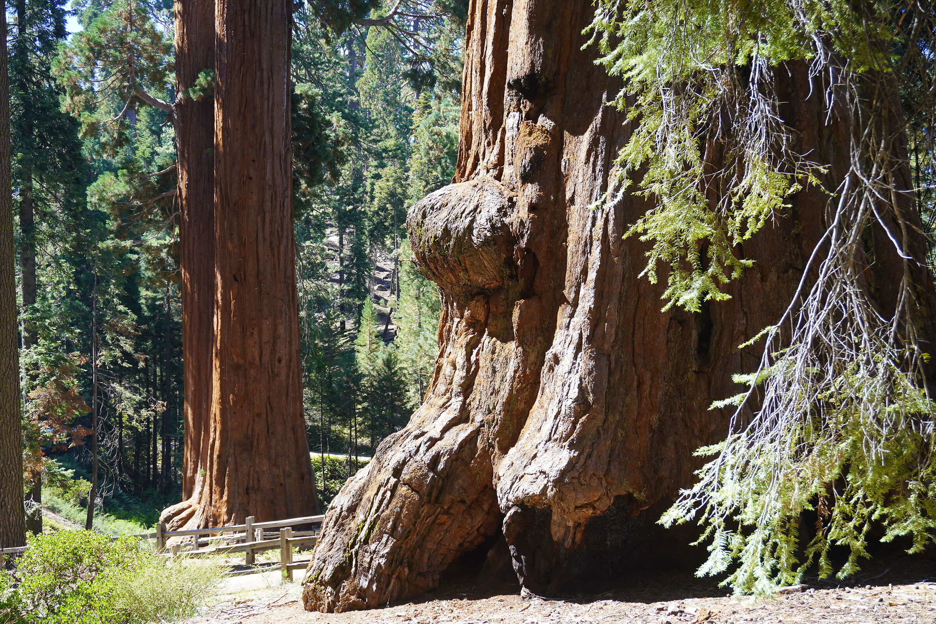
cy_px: 312
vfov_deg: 29.9
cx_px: 468
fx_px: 1170
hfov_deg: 43.6
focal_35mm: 45
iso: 100
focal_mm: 30
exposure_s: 1/80
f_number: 5.6
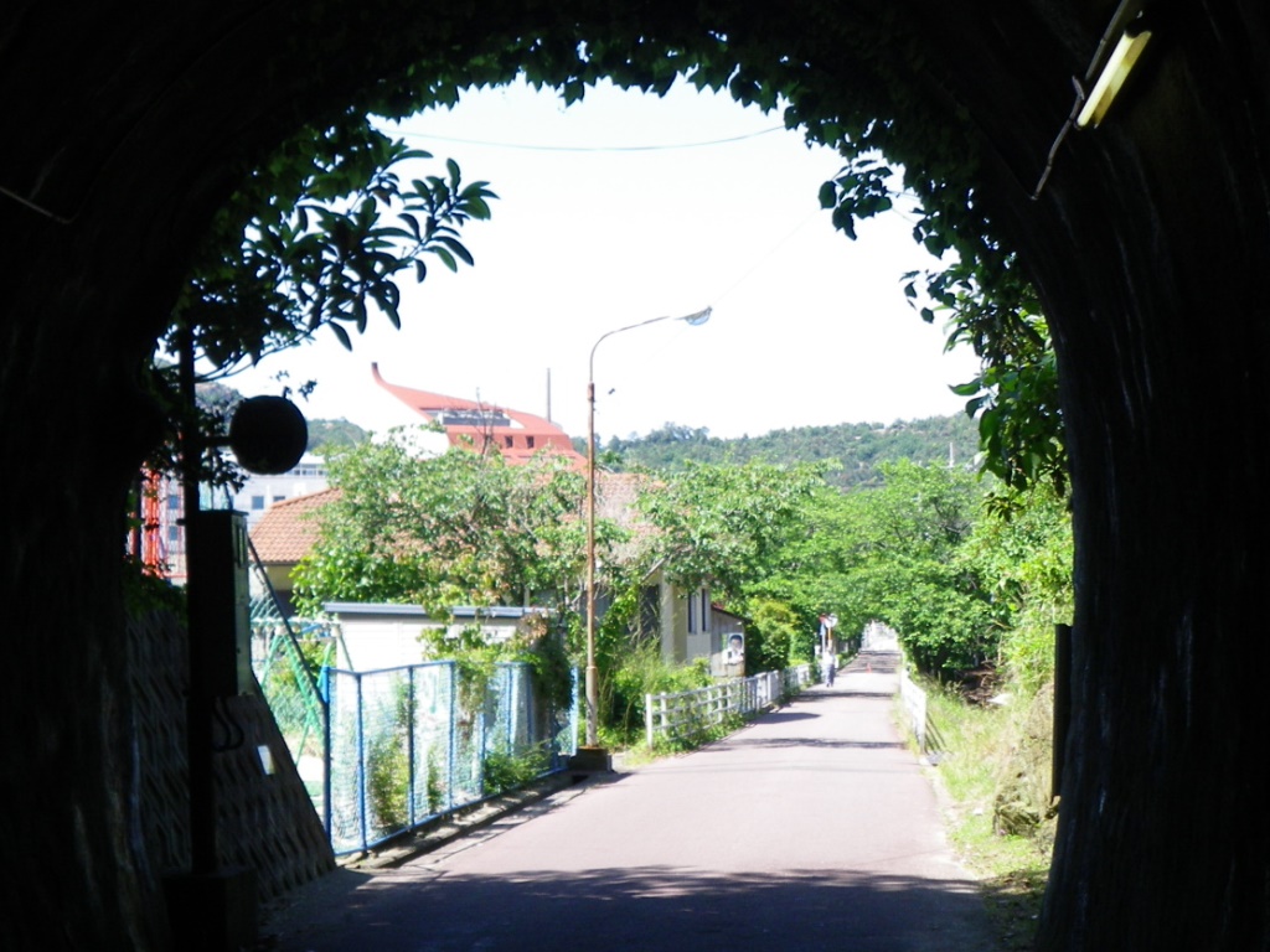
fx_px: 1284
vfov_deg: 40.7
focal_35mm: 35
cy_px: 476
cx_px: 635
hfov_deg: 52.6
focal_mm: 6.2
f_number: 3.8
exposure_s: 1/200
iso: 64
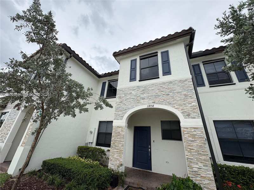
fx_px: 103
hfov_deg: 102.1
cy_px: 95
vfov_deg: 85.7
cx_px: 127
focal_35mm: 14
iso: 50
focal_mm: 2.22
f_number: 2.2
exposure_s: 1/681
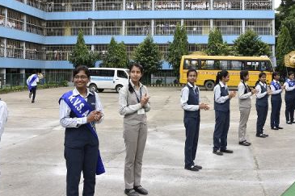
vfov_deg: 35.5
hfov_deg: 51.4
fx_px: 303
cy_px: 65
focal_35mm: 37
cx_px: 183
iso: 200
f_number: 9
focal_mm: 18
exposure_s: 1/160
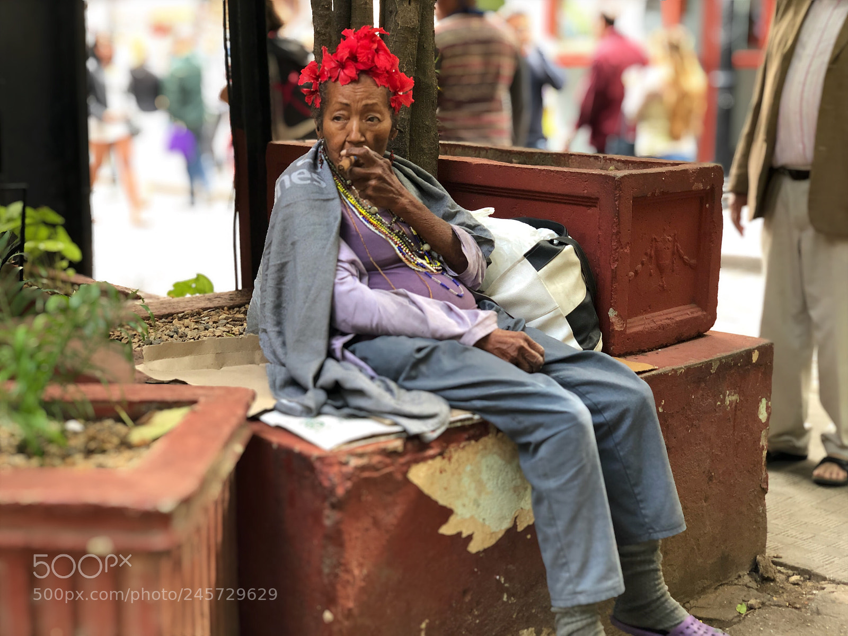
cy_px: 318
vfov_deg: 28.0
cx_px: 424
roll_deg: +0.8
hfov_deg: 36.8
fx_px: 1274
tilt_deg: -12.0
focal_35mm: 52
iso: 80
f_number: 2.4
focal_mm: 6
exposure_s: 1/60
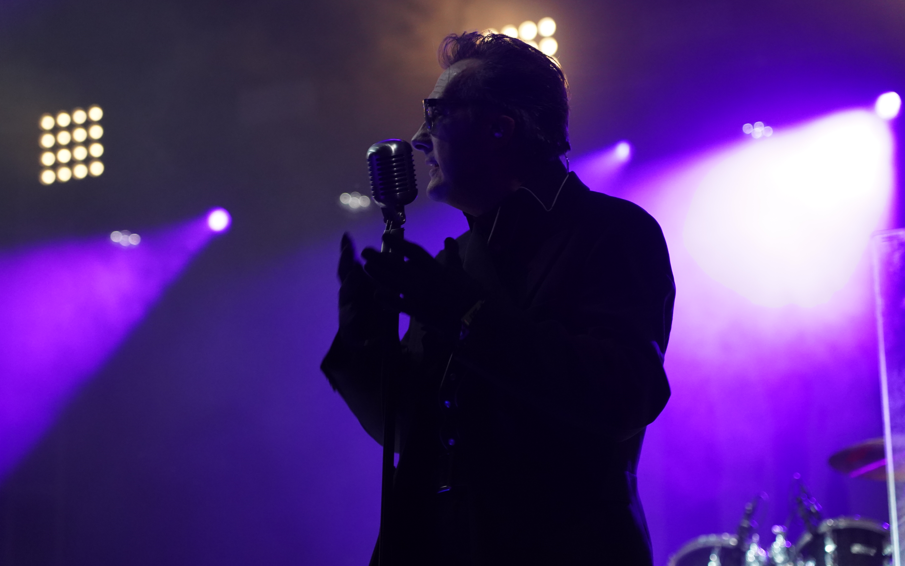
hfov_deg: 20.6
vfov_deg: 13.0
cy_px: 275
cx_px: 442
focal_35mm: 101
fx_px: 2491
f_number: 4
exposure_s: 1/160
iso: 5000
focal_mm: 95
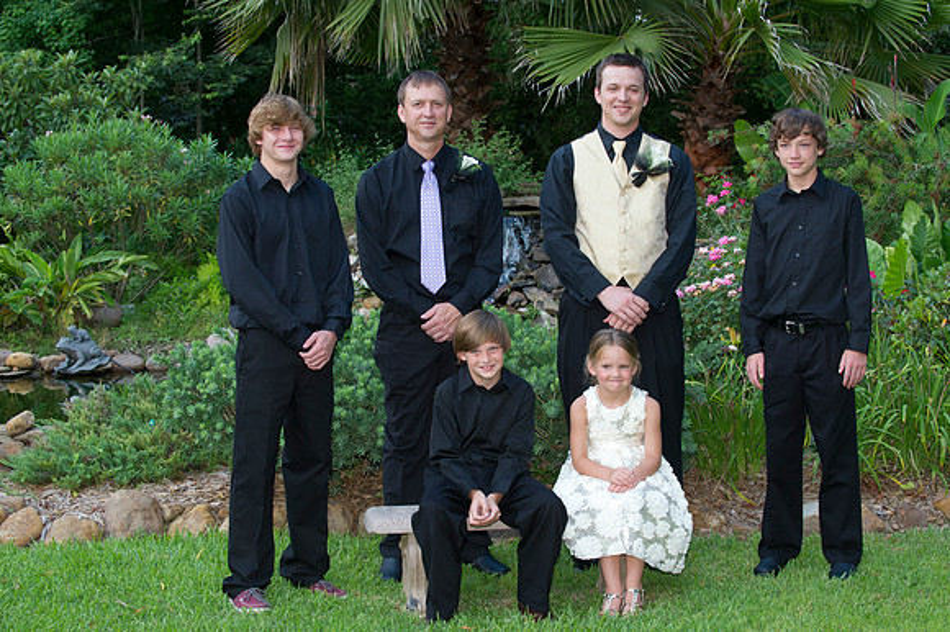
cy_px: 316
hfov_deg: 28.9
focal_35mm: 70
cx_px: 475
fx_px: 1846
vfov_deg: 19.4
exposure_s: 1/160
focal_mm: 70
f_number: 5.6
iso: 800
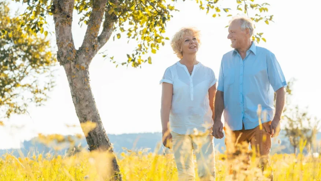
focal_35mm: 110
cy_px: 73
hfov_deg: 19.4
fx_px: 936
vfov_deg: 11.0
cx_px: 179
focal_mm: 90
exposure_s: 1/800
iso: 200
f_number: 4
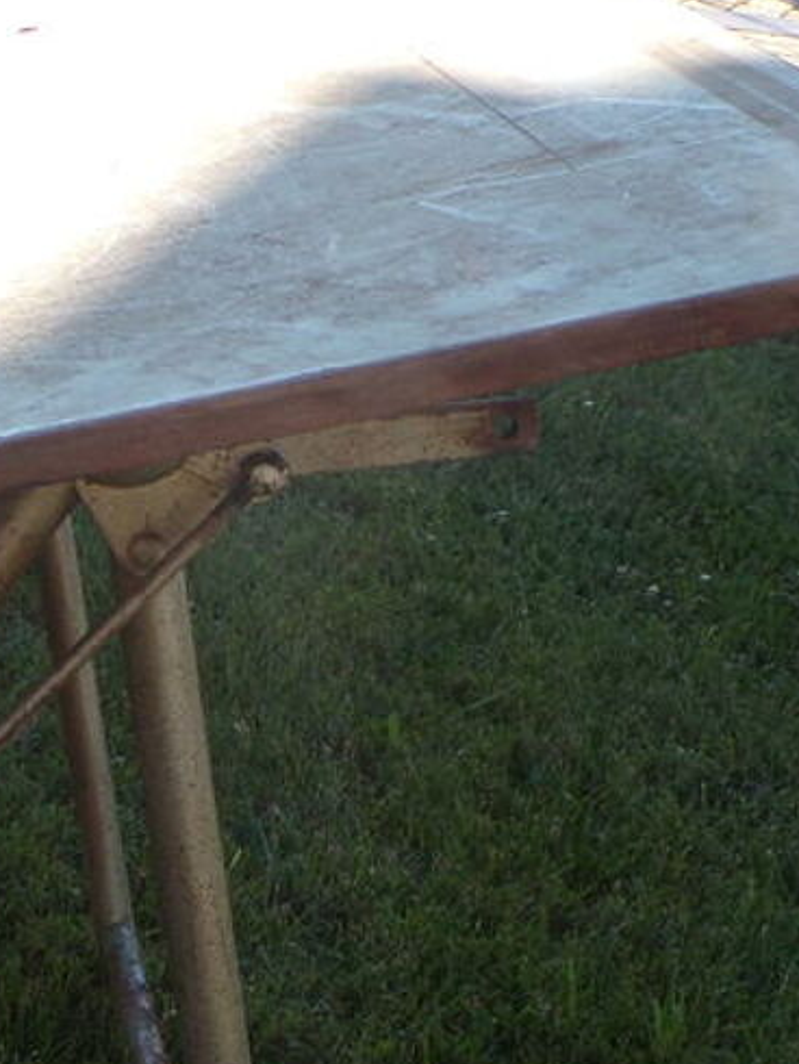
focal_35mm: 87
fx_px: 2675
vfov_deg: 22.3
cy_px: 772
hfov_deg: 16.8
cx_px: 119
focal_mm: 5.8
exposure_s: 1/200
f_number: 4.8
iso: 80
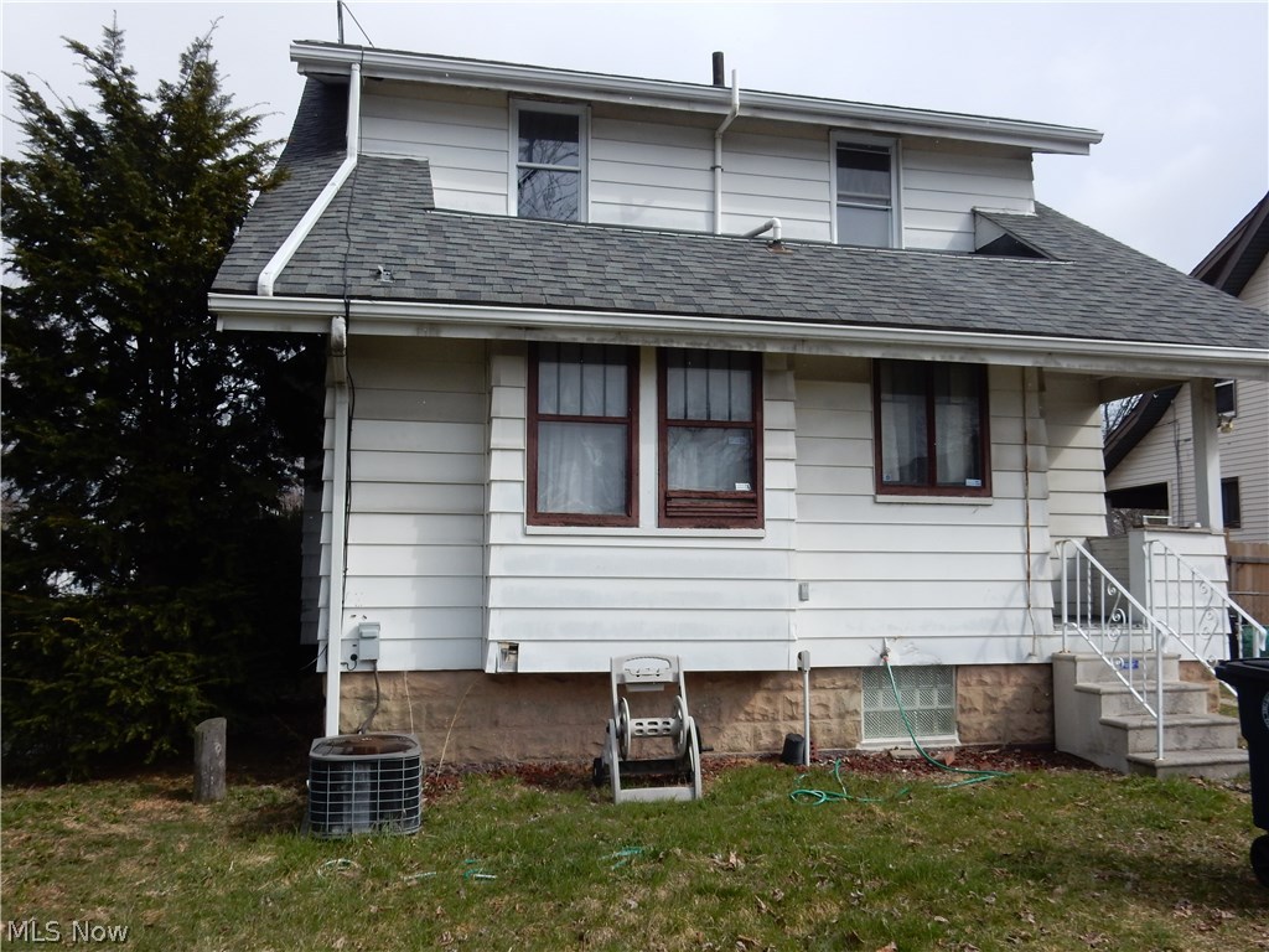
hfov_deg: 60.0
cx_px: 634
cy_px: 476
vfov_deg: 46.8
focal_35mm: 30
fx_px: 1100
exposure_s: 1/1000
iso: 125
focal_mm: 5.4
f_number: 4
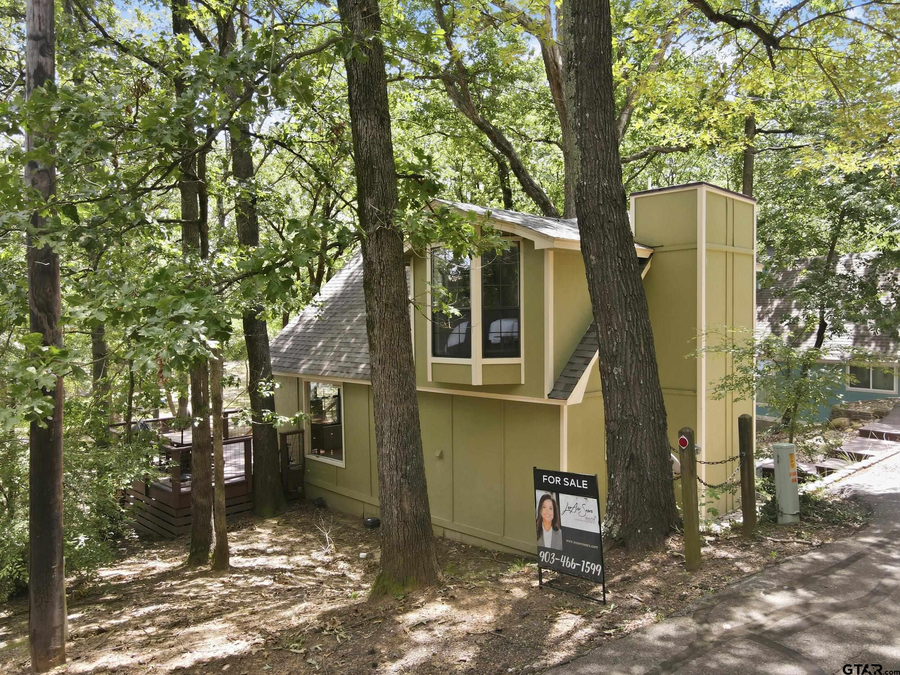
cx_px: 450
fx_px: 624
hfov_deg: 71.6
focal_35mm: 24
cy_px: 338
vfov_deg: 56.8
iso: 100
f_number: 2.8
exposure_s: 1/50
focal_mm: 4.5
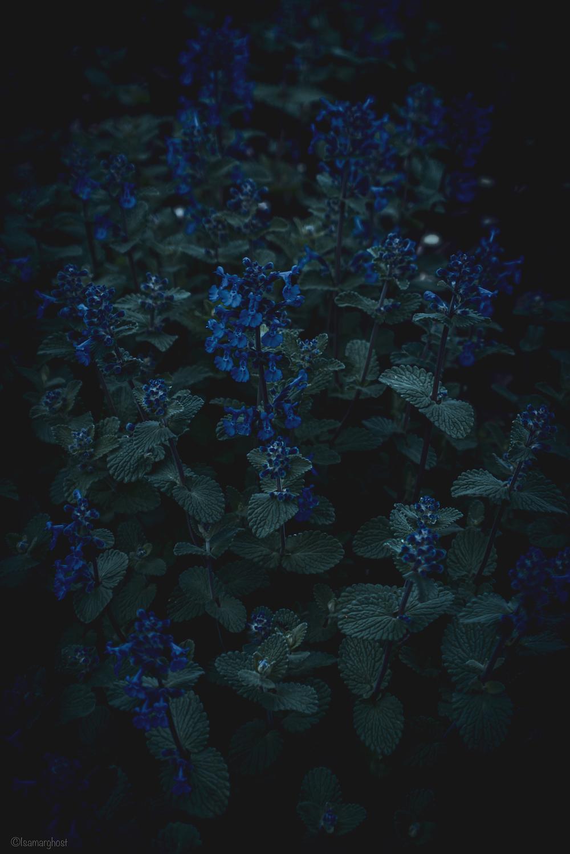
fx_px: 1781
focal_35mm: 75
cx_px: 285
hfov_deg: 18.2
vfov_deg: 27.0
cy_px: 427
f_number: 5.6
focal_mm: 50
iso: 160
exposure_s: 1/80
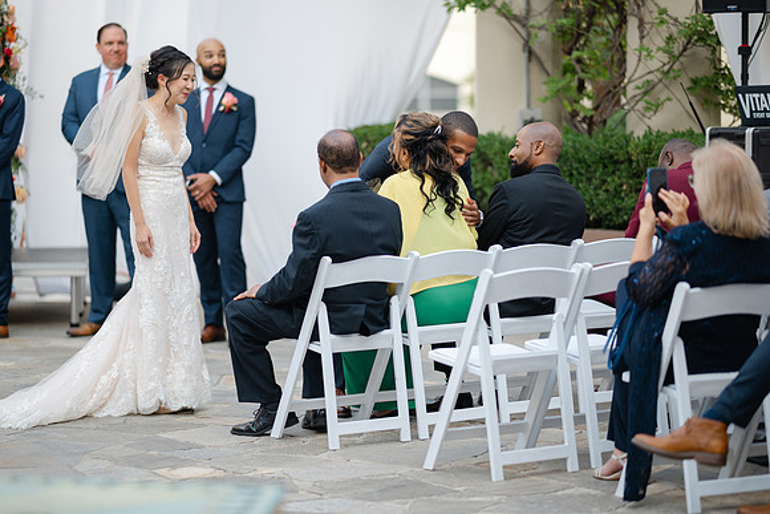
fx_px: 2246
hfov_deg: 19.5
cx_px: 385
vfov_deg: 13.0
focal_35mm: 105
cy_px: 257
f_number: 1.4
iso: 64
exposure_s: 1/500
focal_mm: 105
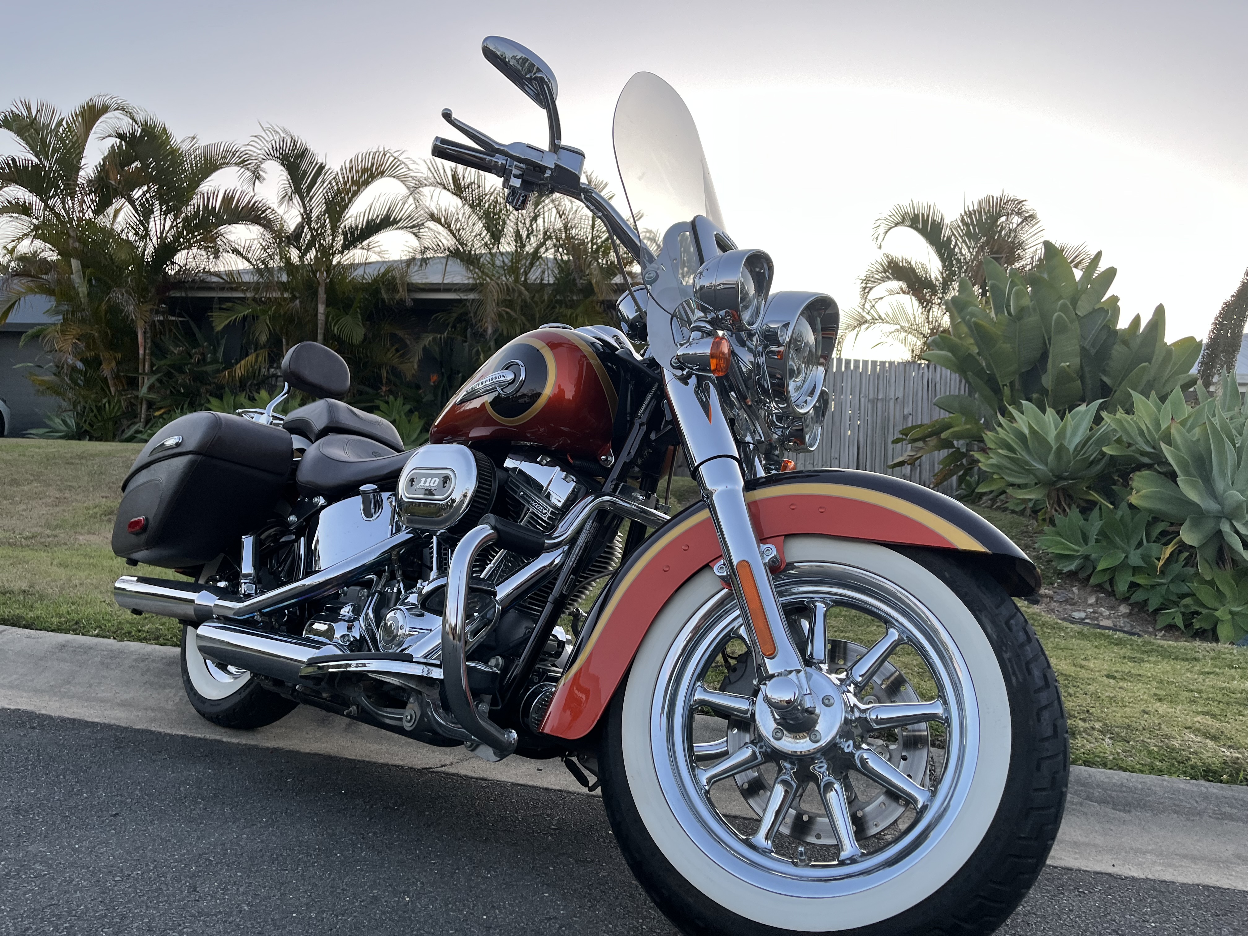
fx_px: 937
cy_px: 468
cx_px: 624
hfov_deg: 67.3
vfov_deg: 53.1
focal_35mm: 26
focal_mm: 5.1
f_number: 1.6
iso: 64
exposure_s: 1/122
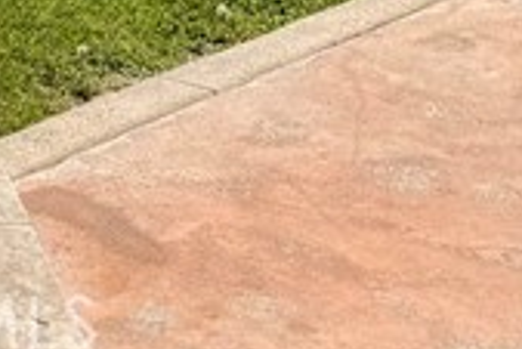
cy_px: -818
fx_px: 2191
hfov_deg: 11.8
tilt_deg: +2.7
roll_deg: +0.6
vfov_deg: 7.6
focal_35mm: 151
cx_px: -612
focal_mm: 6.76
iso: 80
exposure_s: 1/4167
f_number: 1.78
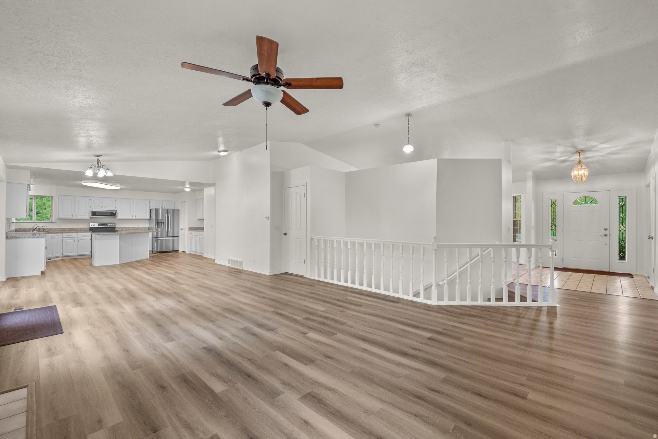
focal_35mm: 16
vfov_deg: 73.8
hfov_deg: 96.7
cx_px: 329
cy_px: 220
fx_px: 293
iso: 500
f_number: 8
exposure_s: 1/2.5
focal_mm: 16
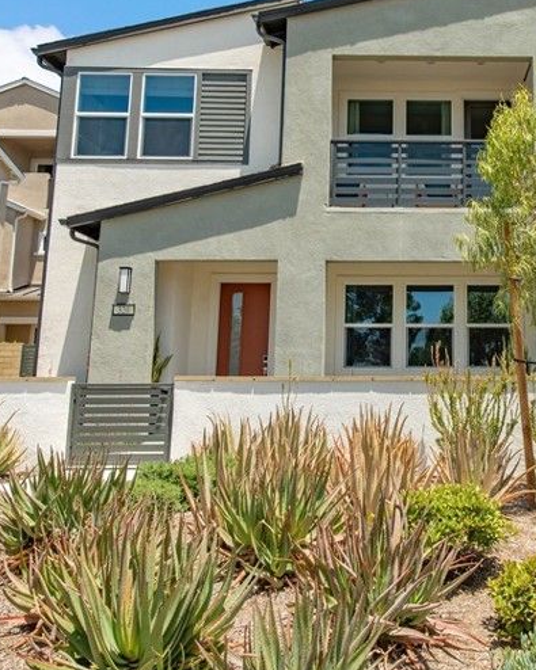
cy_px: 258
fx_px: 734
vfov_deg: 48.7
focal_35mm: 37
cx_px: 440
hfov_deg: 38.4
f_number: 10
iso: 100
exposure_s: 1/200
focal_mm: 19
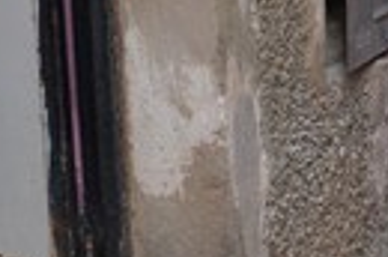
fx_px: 1752
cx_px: 430
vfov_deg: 8.3
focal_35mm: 163
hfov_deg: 12.4
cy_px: -24
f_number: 6.3
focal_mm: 22
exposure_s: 1/160
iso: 200
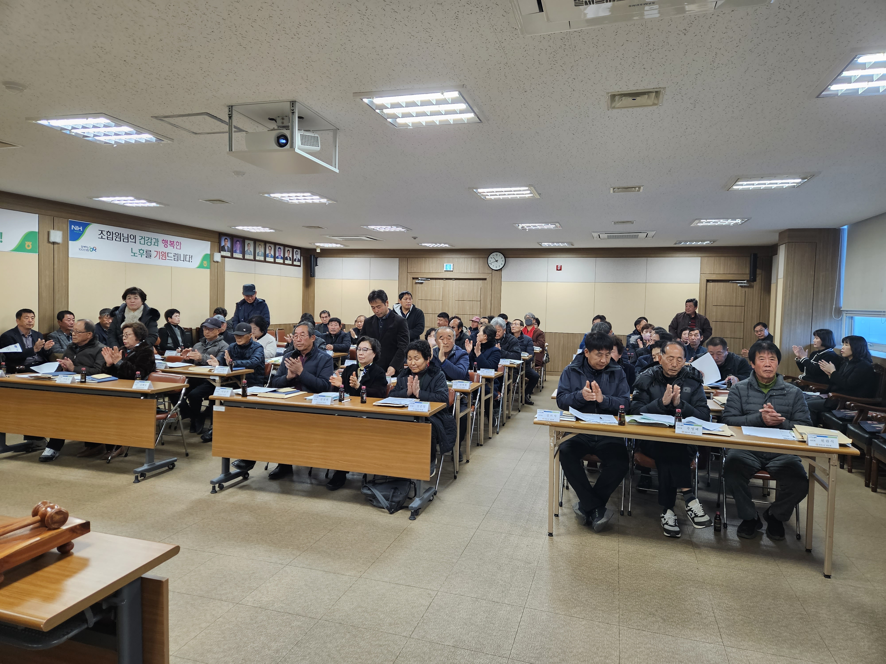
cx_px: 443
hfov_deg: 73.9
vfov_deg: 58.9
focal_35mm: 23
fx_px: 589
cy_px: 332
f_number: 1.8
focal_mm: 5.4
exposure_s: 1/120
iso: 160
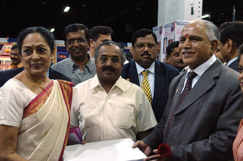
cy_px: 94
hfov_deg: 39.6
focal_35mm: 50
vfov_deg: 26.8
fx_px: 337
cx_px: 111
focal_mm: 26
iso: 400
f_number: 4
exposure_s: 1/20
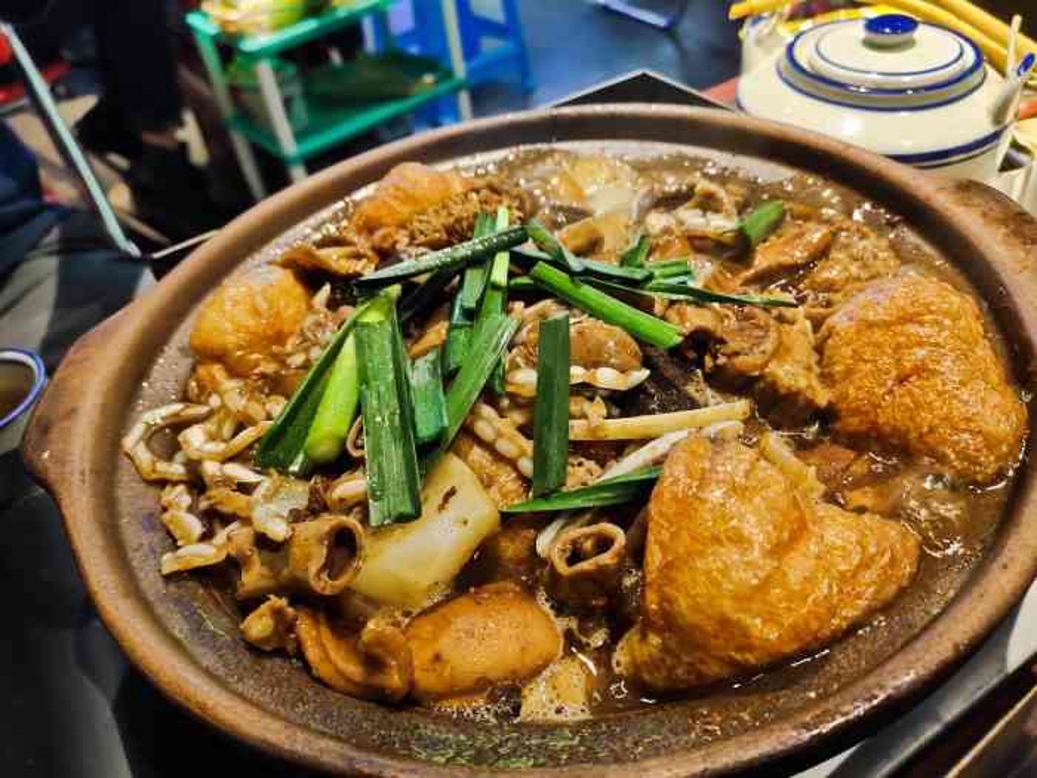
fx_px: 689
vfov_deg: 58.9
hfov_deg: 73.9
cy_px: 389
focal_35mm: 23
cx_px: 518
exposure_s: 1/50
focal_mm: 4.76
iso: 680
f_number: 1.79
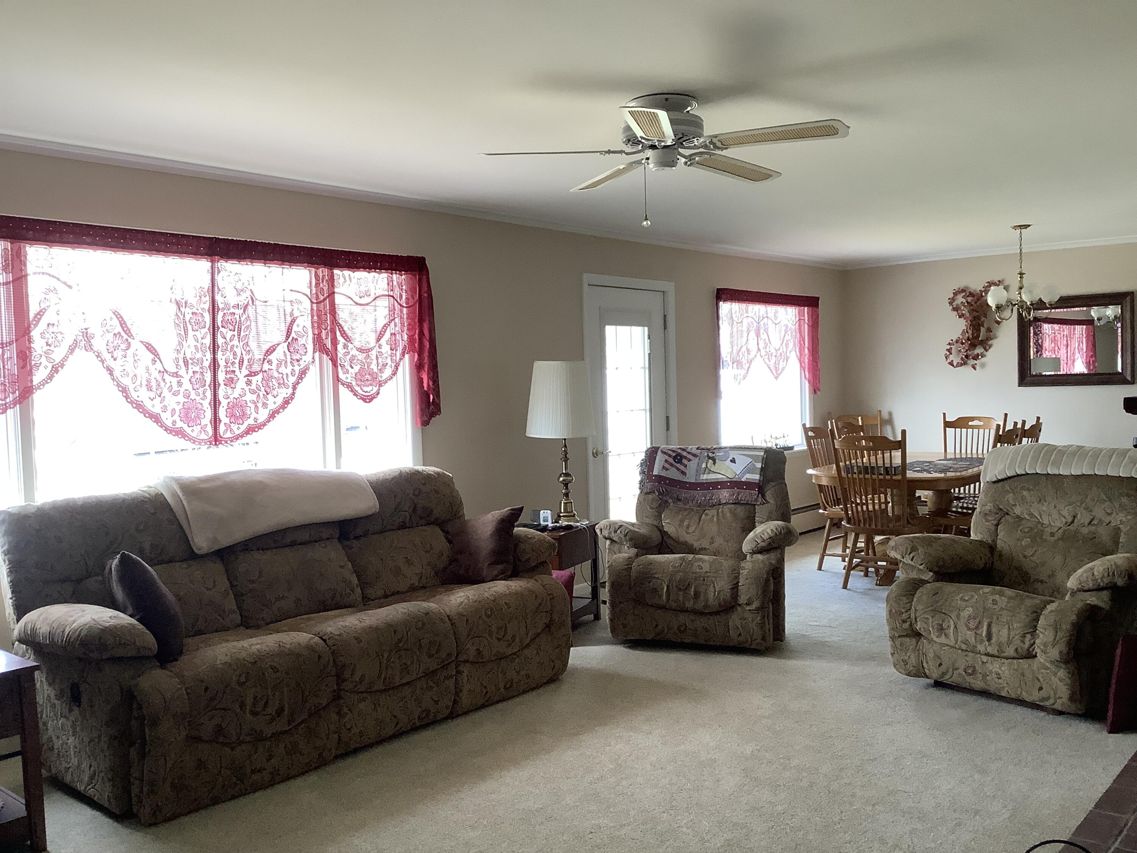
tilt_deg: -3.7
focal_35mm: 31
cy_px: 426
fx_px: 1018
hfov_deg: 58.4
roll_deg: +0.8
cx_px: 568
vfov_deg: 45.4
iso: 80
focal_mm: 3.3
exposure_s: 1/60
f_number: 2.4
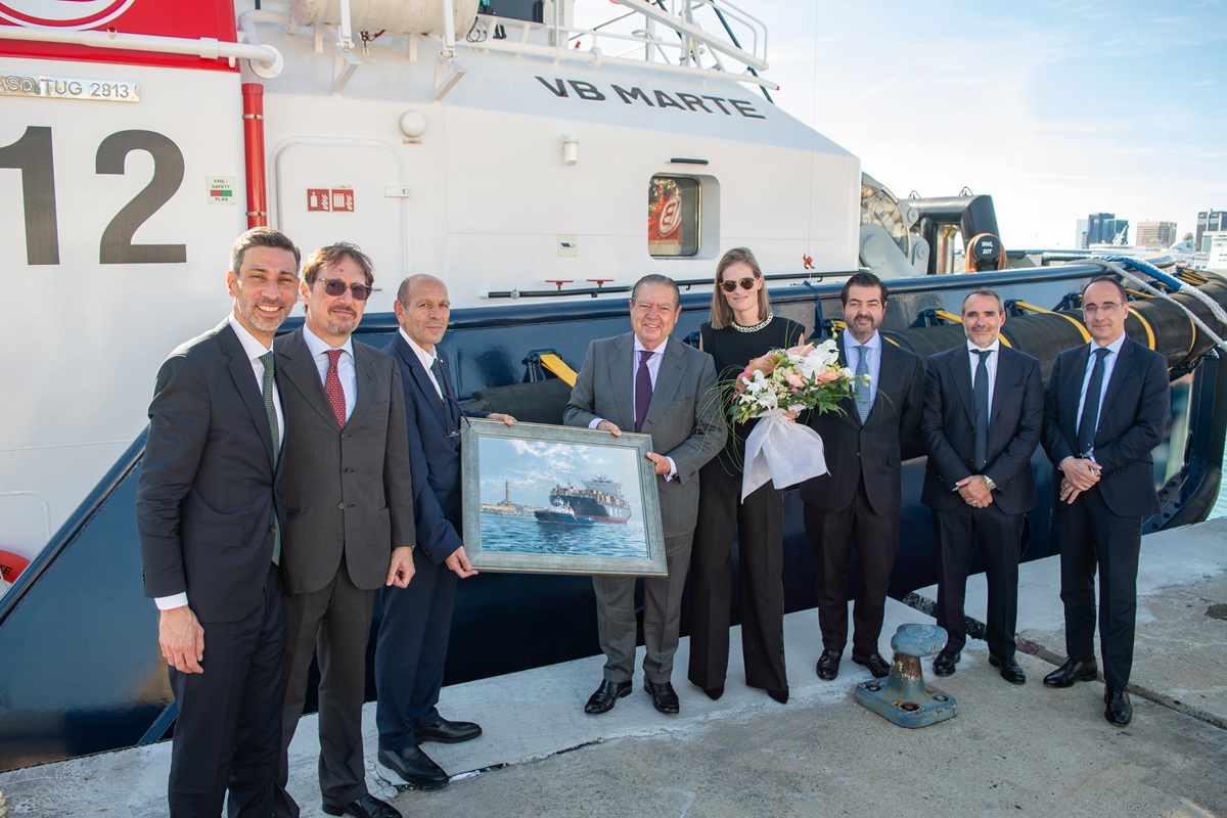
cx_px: 614
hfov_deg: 67.4
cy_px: 409
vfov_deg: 47.9
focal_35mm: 27
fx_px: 920
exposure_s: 1/160
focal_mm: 18
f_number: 5.6
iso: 100
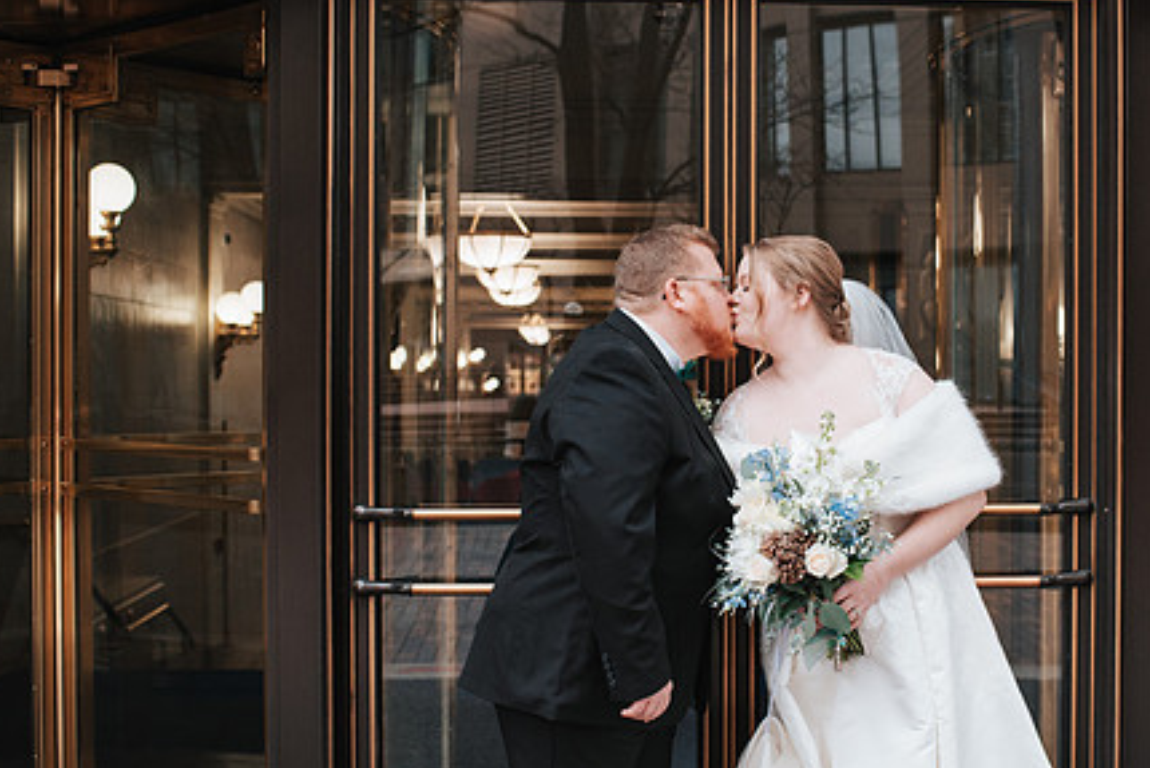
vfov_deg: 26.0
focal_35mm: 52
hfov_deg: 37.9
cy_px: 394
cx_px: 722
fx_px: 1662
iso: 1000
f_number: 3.2
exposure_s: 1/320
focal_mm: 35
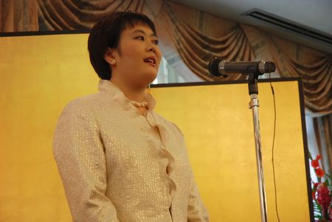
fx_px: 969
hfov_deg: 19.4
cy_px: 111
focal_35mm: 105
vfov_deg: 13.1
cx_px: 166
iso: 200
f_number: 4.5
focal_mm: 70
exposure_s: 1/10
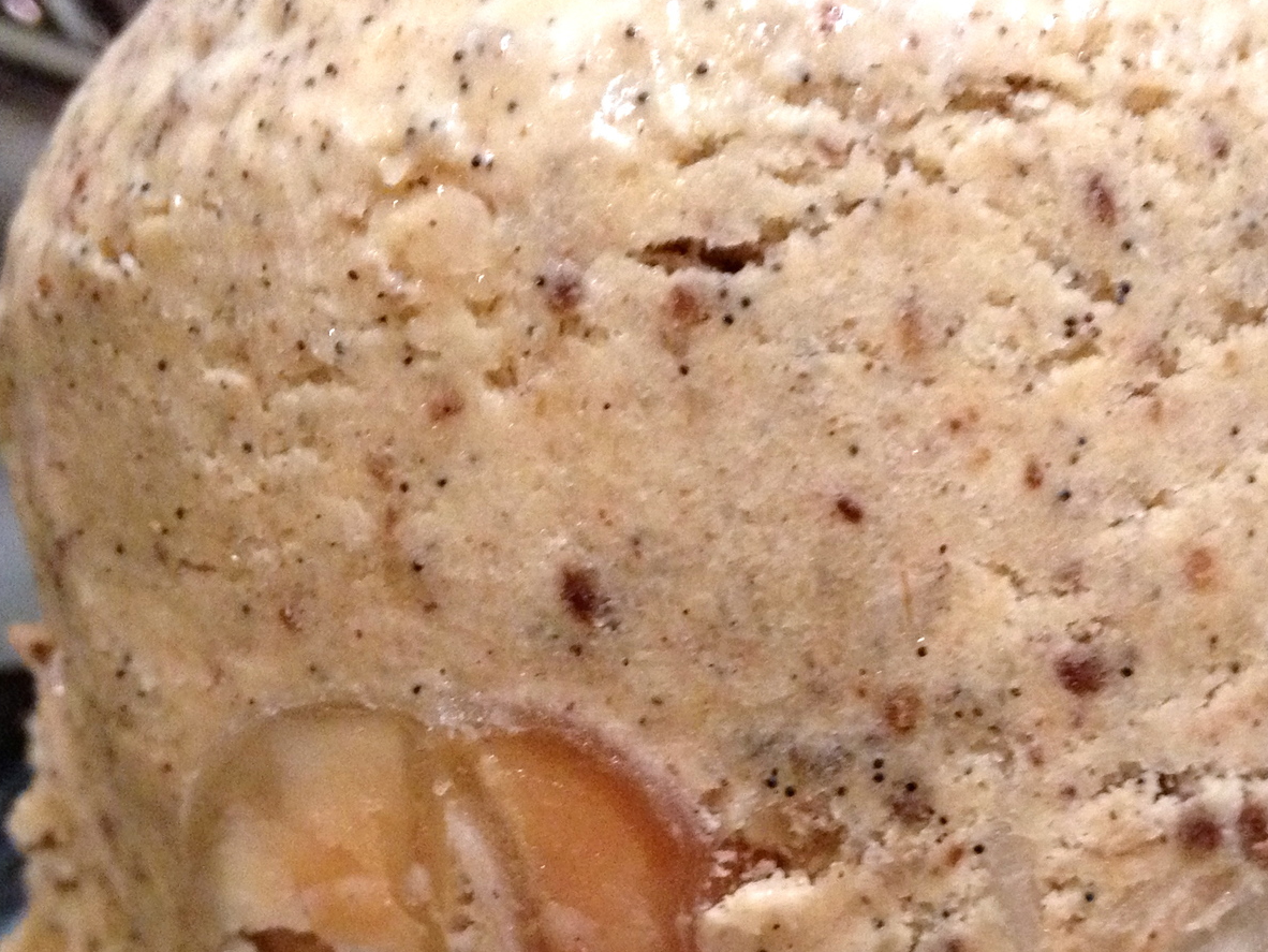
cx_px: 885
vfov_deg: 19.7
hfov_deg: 26.1
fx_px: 2711
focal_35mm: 74
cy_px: 734
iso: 320
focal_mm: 4.28
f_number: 2.4
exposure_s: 1/20
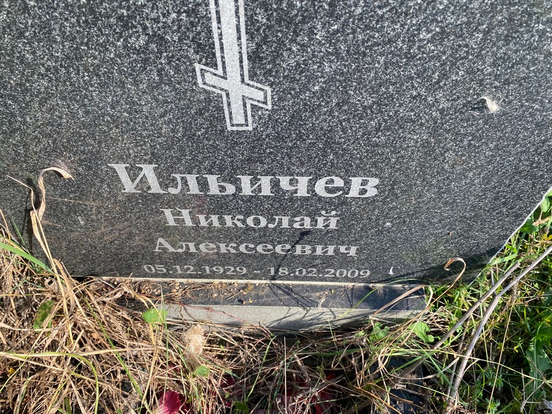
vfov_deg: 53.1
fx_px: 415
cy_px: 207
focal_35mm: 26
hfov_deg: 67.3
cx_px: 276
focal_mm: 4.25
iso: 32
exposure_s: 1/588
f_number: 1.8
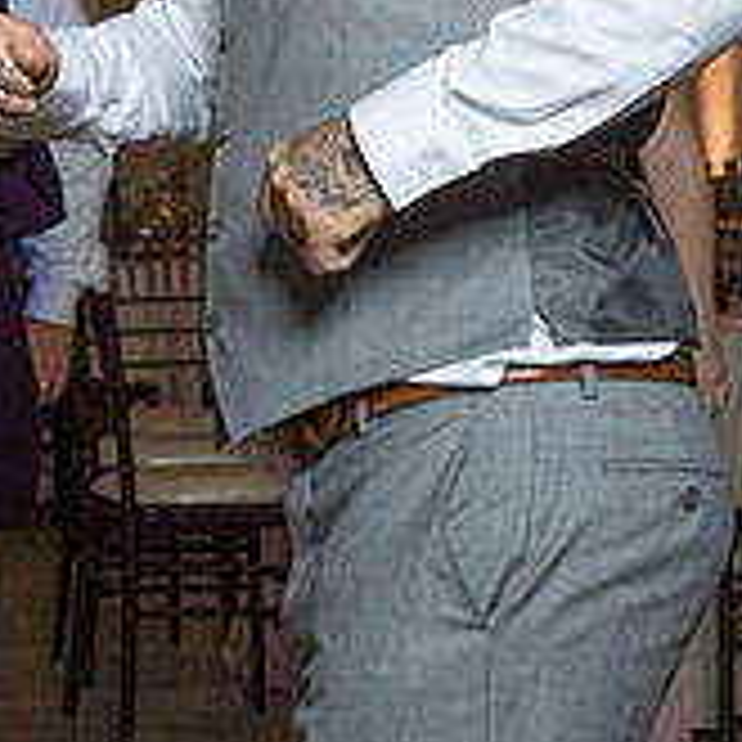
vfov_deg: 12.6
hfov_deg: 12.5
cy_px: -39
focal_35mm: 136
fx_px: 3298
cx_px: -163
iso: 2000
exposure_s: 1/200
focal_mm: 40
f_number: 5.6
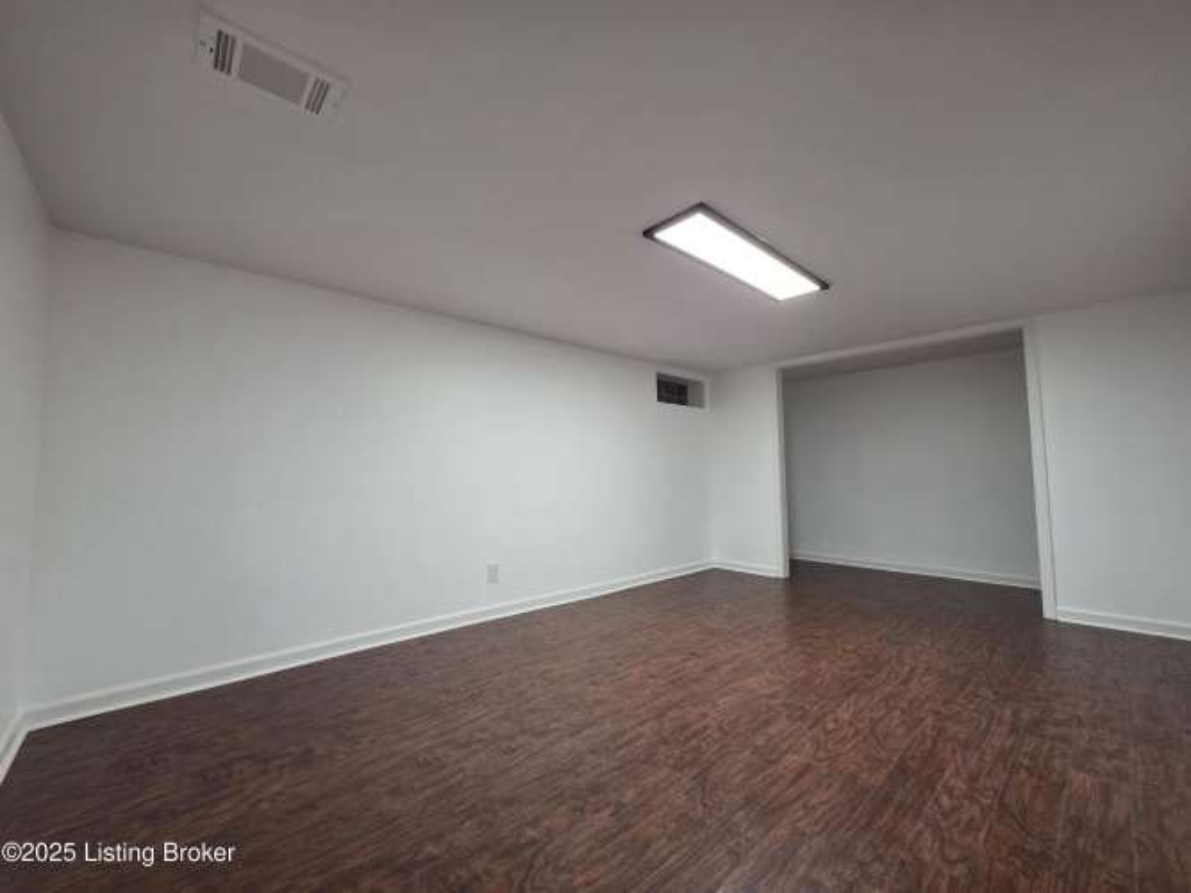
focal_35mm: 13
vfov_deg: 89.9
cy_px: 446
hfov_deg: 106.2
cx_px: 596
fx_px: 447
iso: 200
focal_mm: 2.2
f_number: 1.9
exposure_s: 1/60
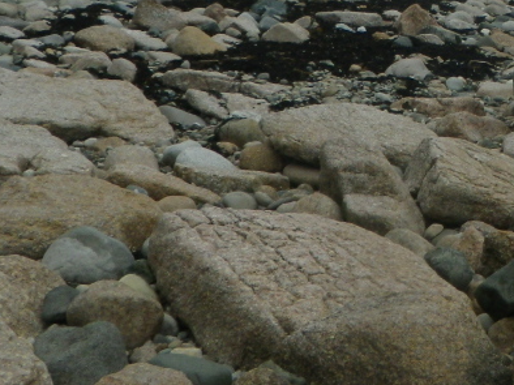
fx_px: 1350
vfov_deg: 15.4
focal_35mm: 91
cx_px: 434
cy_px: -116
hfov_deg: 21.2
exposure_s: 1/1000
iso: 80
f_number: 4.2
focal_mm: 5
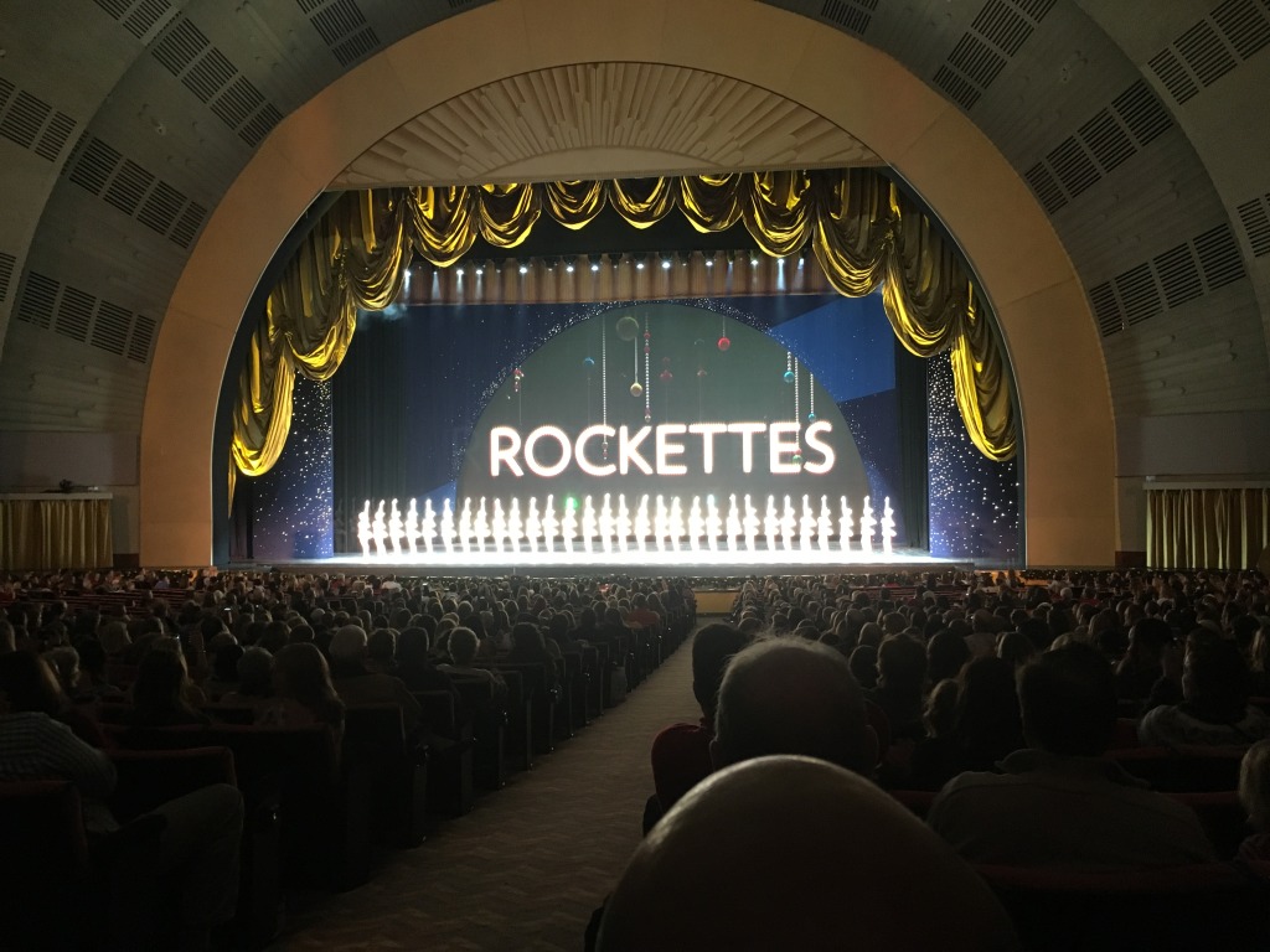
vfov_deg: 48.2
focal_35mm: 29
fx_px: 1064
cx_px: 635
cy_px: 476
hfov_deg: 61.7
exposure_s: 1/17
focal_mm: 4.15
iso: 200
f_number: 2.2
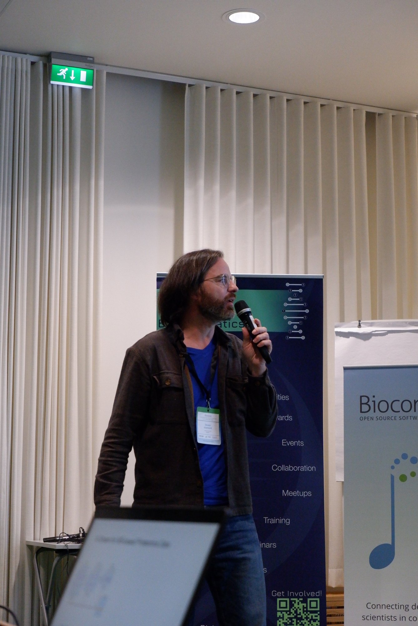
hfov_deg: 20.0
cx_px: 209
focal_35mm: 68
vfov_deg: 29.6
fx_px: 1183
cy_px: 313
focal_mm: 45
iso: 5000
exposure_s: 1/125
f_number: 5.6
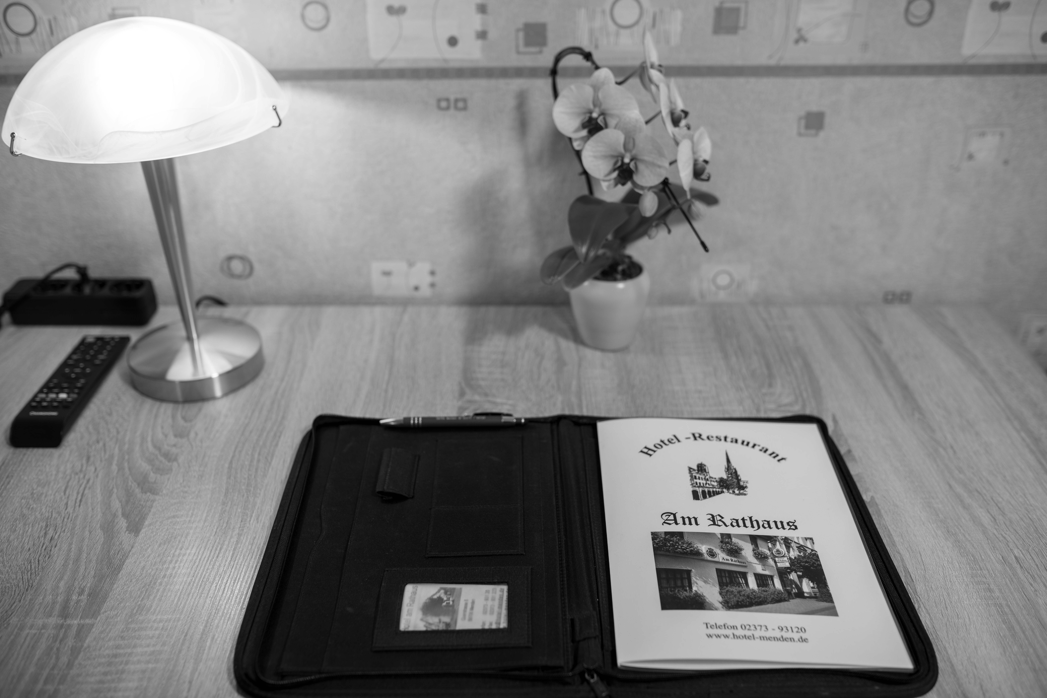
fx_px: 1018
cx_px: 524
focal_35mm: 35
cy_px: 349
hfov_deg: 54.4
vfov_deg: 37.9
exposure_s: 1/13
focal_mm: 35
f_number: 2.5
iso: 80
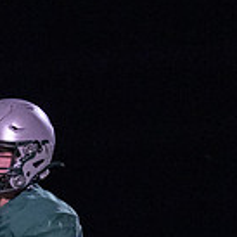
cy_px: 291
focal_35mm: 1045
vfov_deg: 1.7
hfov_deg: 1.7
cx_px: 13
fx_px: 8095
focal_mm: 194
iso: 2000
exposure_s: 1/1000
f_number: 2.8
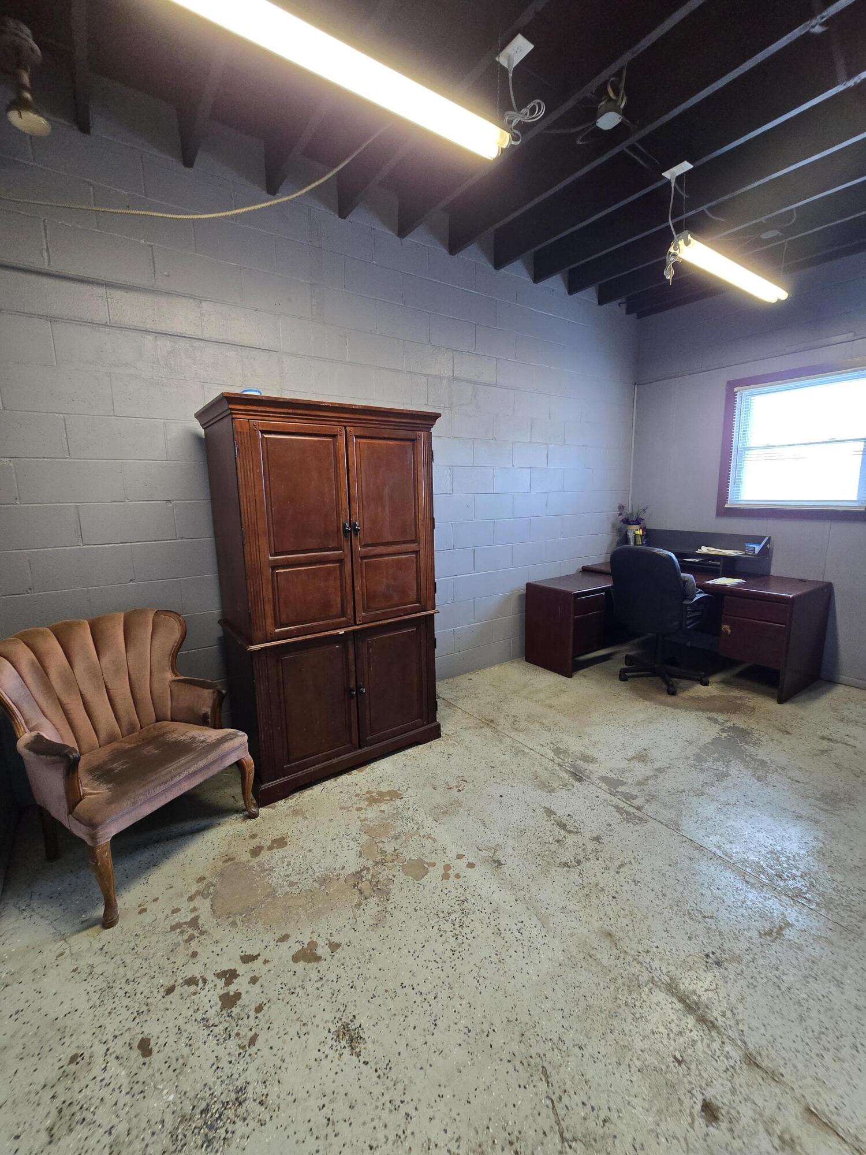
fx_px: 434
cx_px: 433
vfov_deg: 106.2
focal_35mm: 13
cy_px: 578
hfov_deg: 89.9
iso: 400
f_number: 2.2
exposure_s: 1/60
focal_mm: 2.2
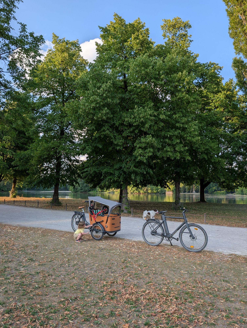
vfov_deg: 71.5
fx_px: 228
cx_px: 124
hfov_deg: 56.9
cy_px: 164
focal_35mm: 24
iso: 20
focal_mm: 6.9
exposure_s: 1/306
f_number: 1.68
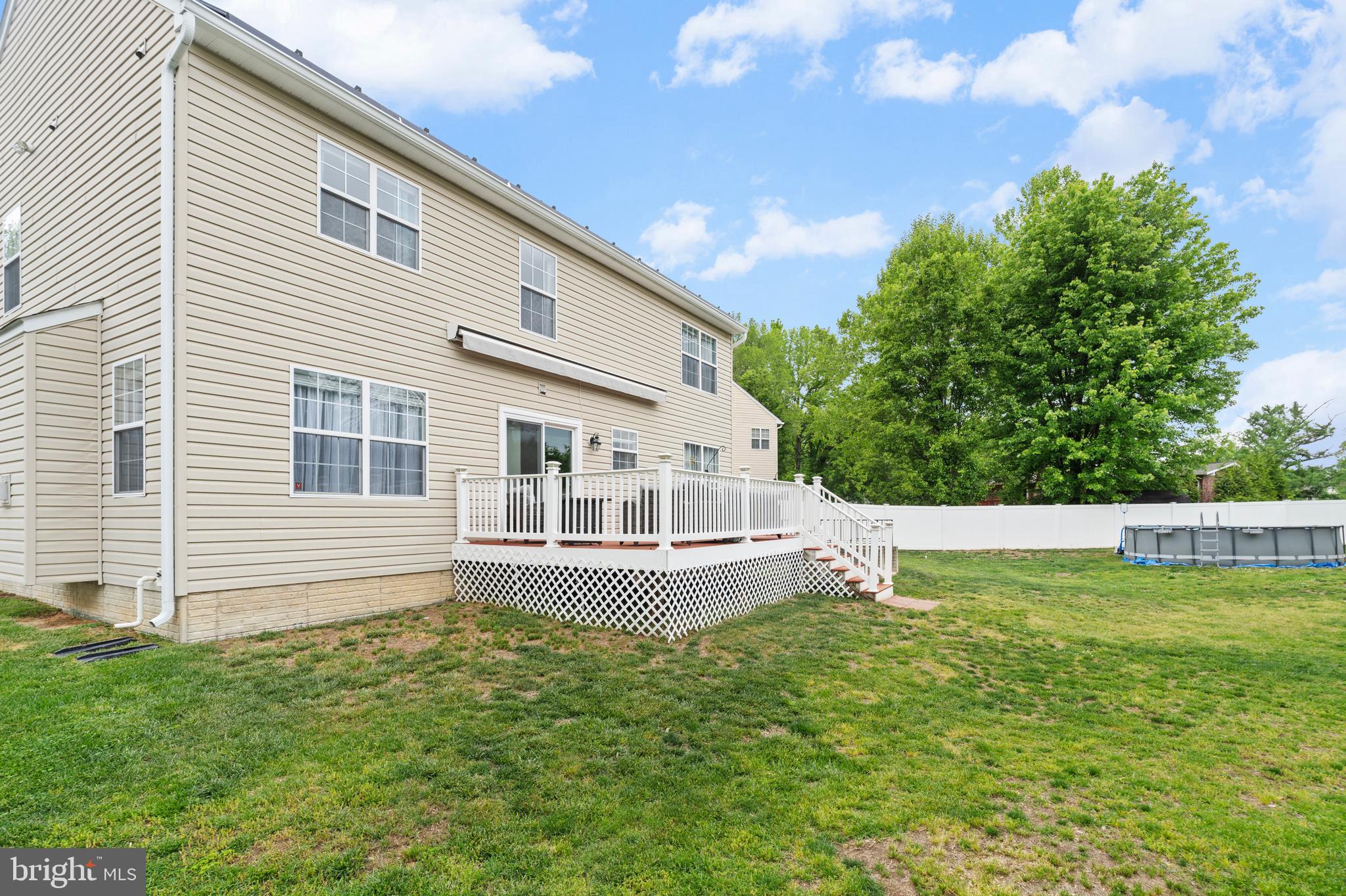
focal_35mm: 16
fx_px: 598
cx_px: 673
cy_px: 448
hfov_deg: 96.8
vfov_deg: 73.7
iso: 125
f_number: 9
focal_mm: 16
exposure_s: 1/20
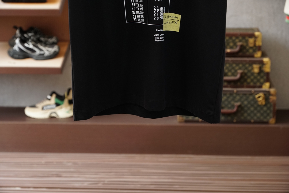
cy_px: 96
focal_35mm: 92
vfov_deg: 14.9
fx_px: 734
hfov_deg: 22.3
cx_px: 144
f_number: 4
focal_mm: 61
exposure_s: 1/125
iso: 800
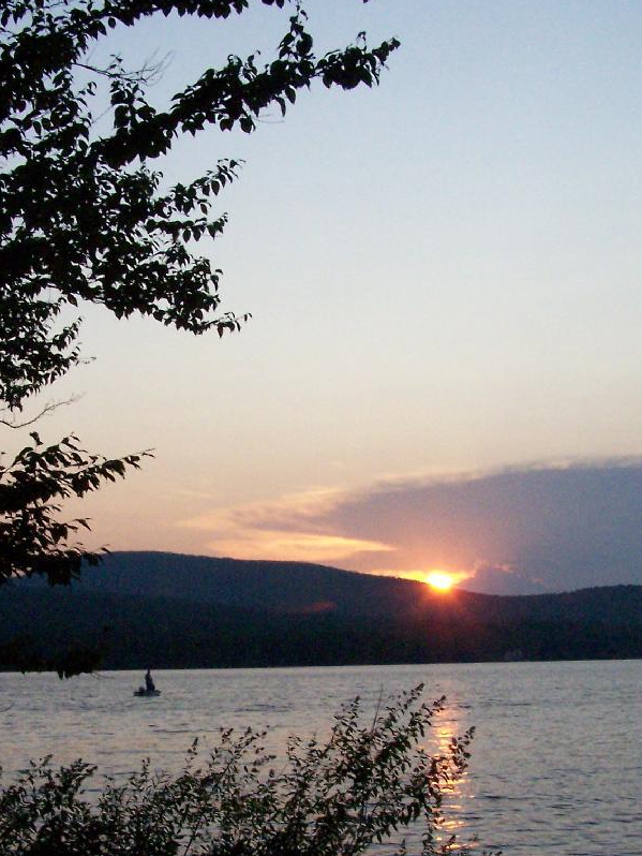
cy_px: 572
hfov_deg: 22.5
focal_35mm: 65
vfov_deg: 29.6
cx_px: 218
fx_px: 1606
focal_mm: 6.3
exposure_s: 1/800
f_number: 5.6
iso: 400
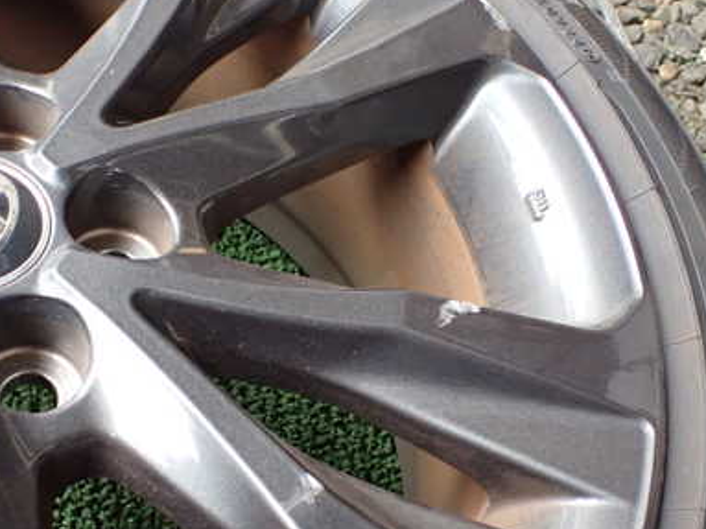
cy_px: 361
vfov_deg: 30.6
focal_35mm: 47
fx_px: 958
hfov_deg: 40.0
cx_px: 243
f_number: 2.3
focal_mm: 5.4
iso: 800
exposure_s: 1/100
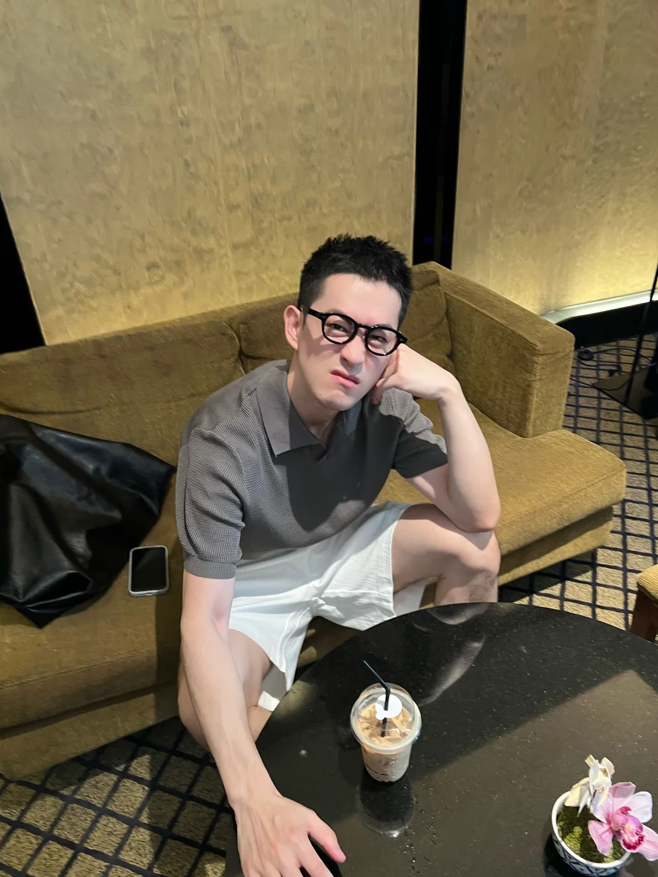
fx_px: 684
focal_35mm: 27
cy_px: 445
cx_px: 317
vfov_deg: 65.3
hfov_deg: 51.3
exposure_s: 1/57
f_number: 1.5
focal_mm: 5.7
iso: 320
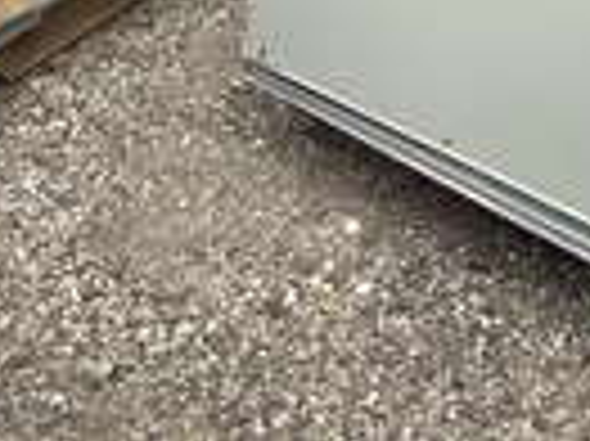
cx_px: 761
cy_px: -230
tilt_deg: -24.3
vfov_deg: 14.4
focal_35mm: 95
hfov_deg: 19.2
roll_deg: -1.3
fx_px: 1618
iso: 25
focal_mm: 3.3
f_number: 2.4
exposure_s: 1/1116
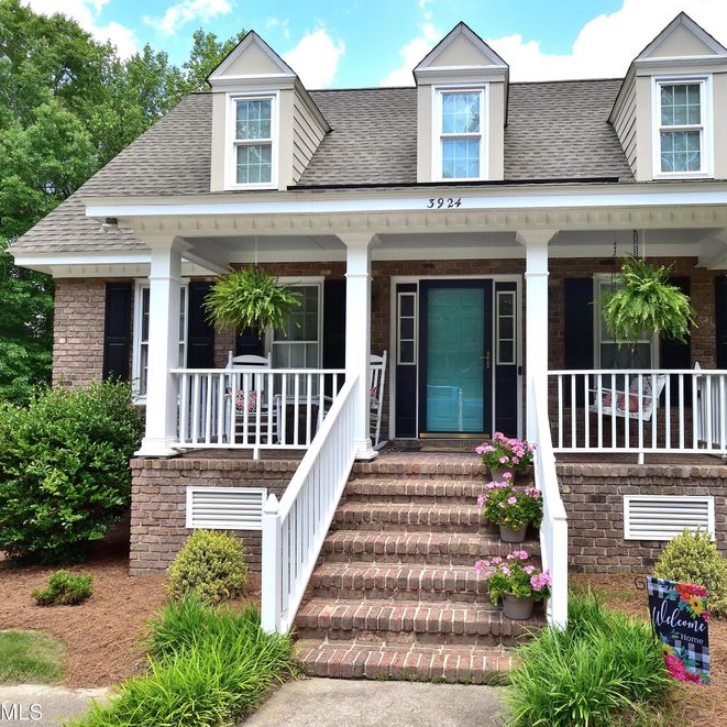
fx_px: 610
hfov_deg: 60.9
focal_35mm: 26
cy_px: 371
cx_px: 445
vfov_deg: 61.6
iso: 400
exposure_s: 1/200
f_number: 10
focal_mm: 13
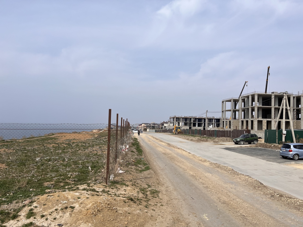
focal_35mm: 26
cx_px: 152
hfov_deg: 67.3
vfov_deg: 53.0
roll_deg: -1.8
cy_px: 114
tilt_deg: +2.2
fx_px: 228
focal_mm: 5.1
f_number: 1.6
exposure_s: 1/6494
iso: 50
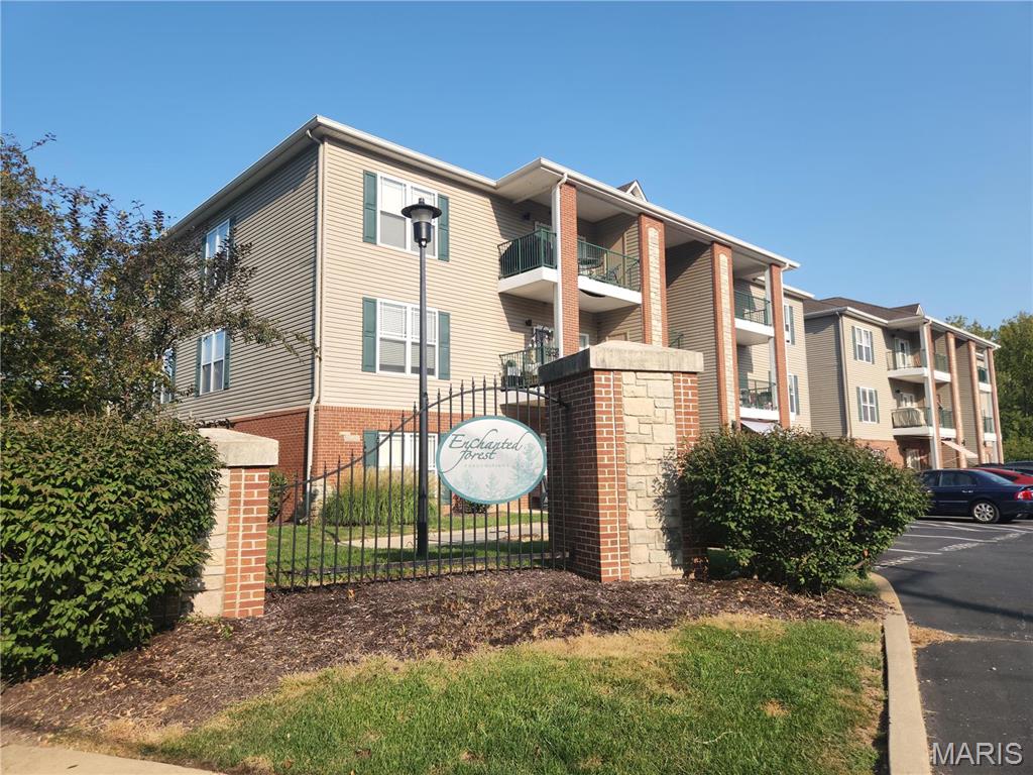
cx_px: 516
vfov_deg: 58.9
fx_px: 686
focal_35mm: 23
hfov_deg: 73.9
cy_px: 388
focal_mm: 5.4
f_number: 1.8
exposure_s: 1/1027
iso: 20
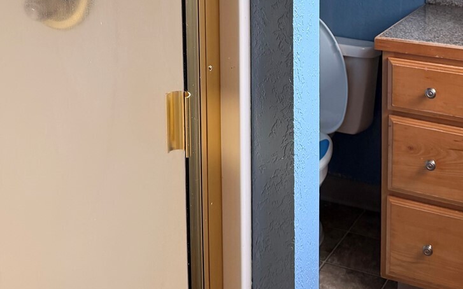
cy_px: -60
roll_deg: +0.8
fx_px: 706
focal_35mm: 56
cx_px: 260
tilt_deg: -6.5
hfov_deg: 36.2
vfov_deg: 21.4
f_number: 1.78
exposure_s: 1/60
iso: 250
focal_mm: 6.76
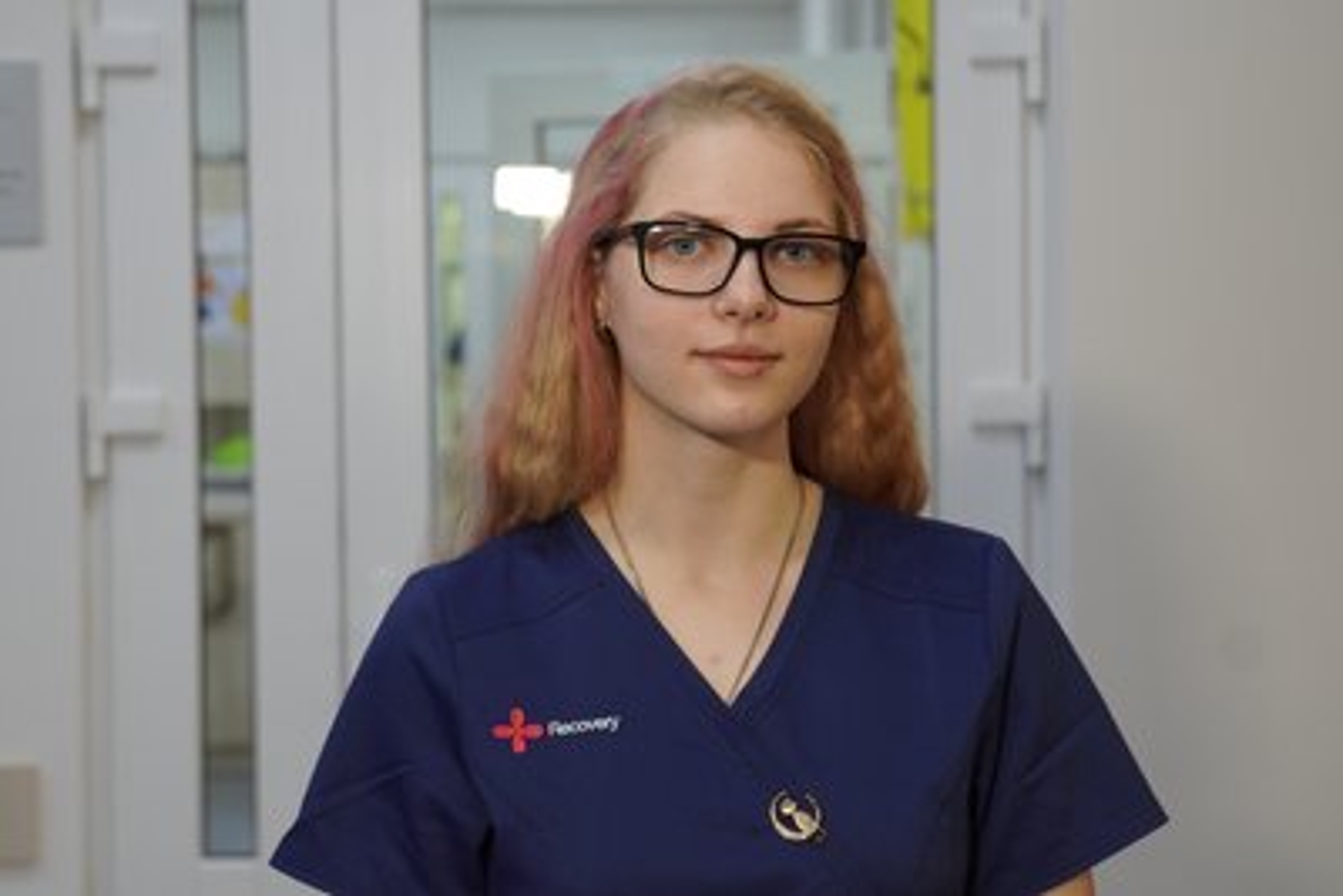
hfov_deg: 26.5
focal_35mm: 76
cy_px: 448
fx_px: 2855
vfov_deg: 17.8
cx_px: 672
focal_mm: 51
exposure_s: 1/160
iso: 1250
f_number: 4
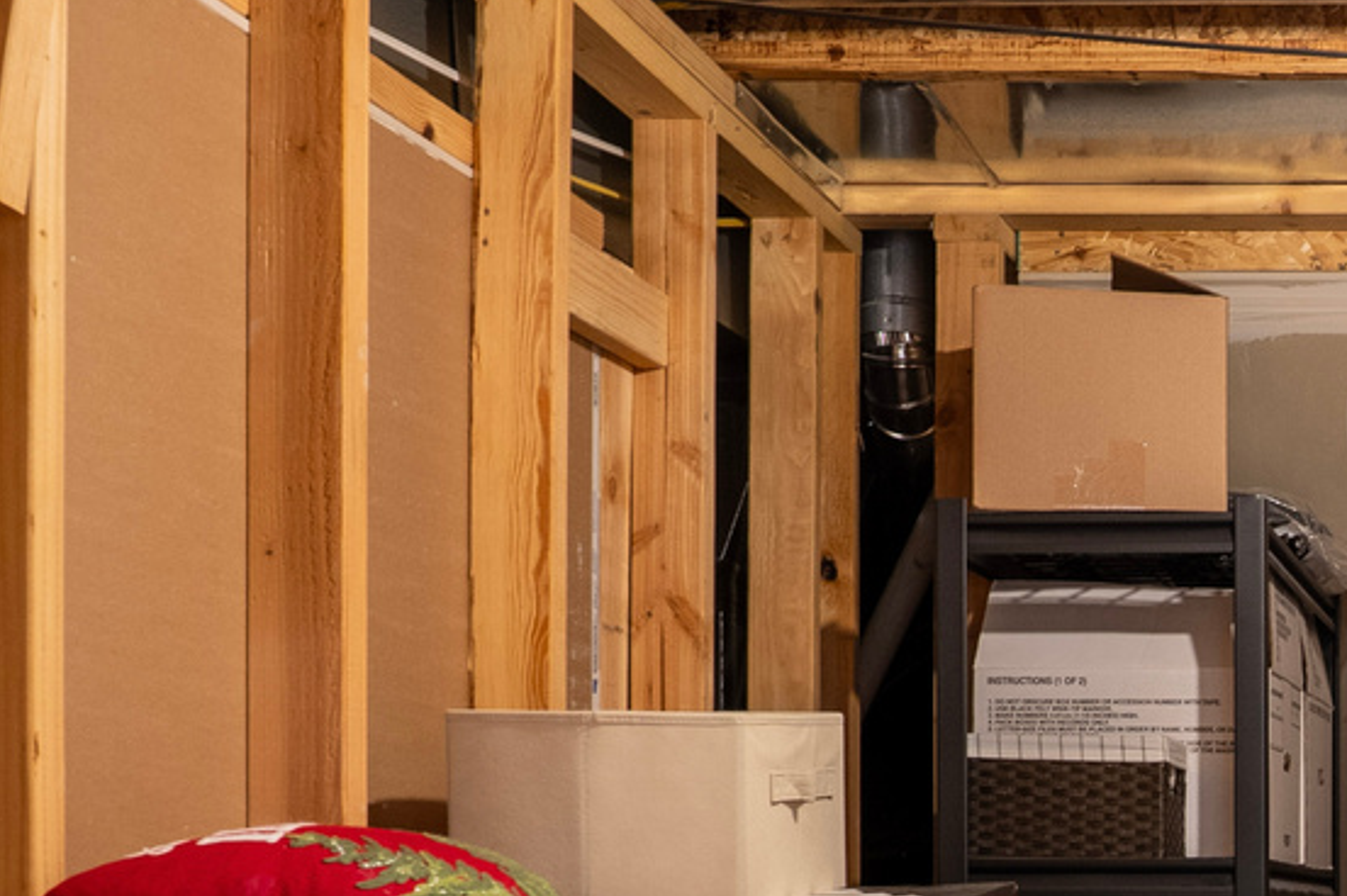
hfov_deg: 27.8
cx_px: 1630
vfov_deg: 20.4
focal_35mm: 63
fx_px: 2356
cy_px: 1021
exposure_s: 1/6
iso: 1000
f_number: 8
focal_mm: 17
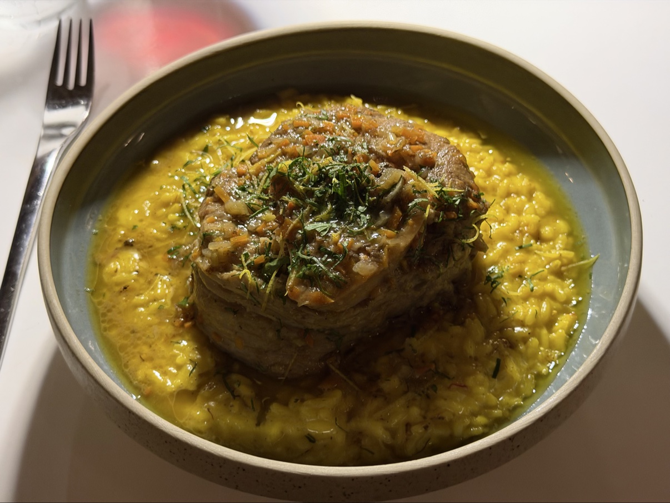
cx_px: 335
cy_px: 252
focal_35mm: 48
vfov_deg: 30.3
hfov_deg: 39.6
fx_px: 929
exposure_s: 1/24
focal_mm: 6.76
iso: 640
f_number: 1.78
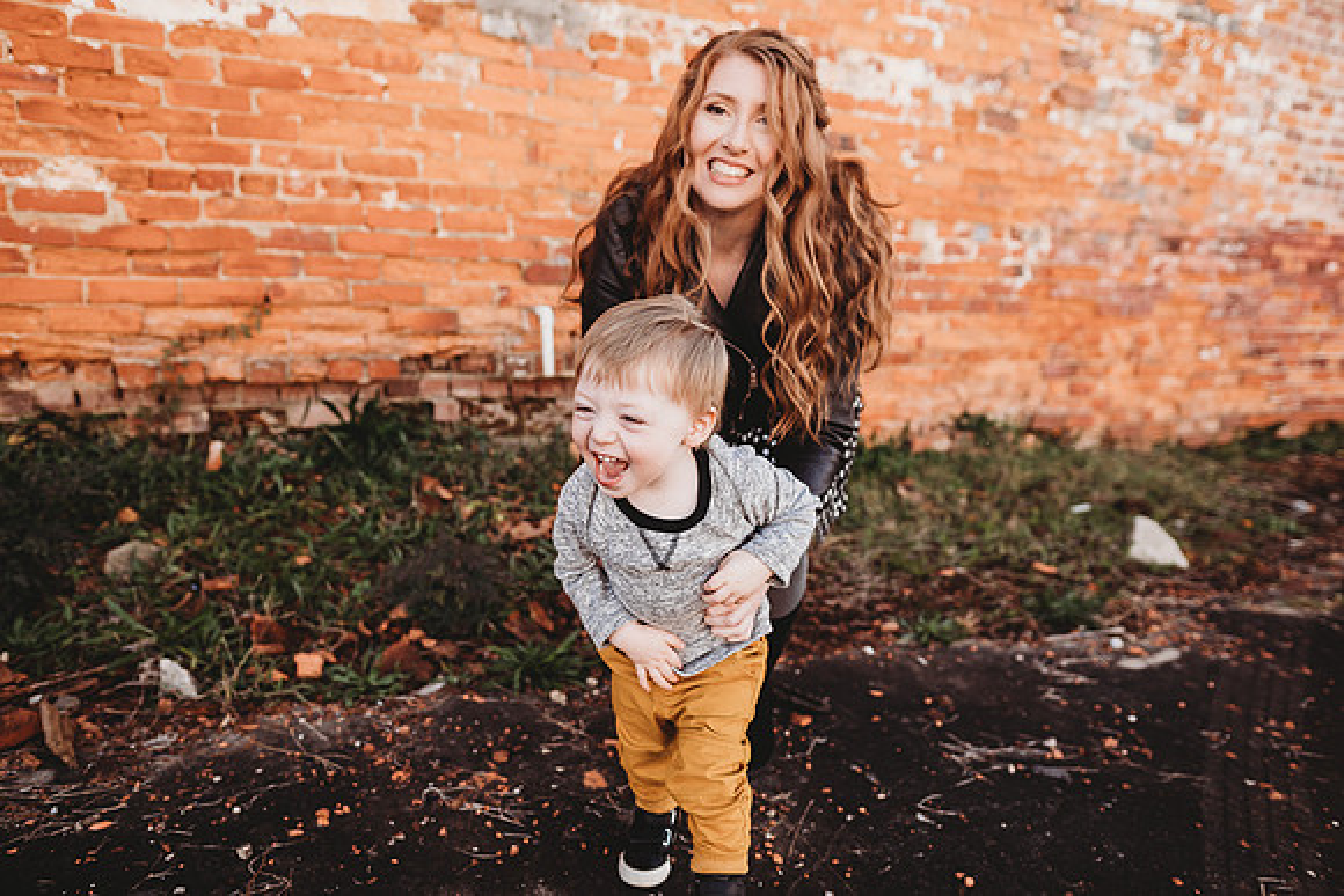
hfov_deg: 73.7
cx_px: 672
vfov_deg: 53.2
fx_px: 896
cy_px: 448
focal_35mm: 24
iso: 125
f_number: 2.5
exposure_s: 1/320
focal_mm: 24
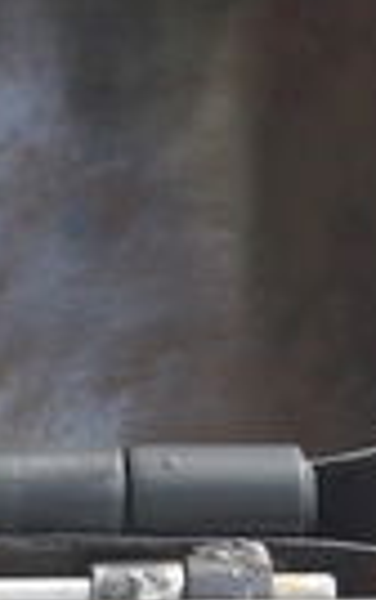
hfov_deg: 5.7
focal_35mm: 222
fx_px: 3632
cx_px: -470
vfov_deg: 9.1
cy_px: 1016
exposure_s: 1/509
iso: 40
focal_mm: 3.7
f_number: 1.9
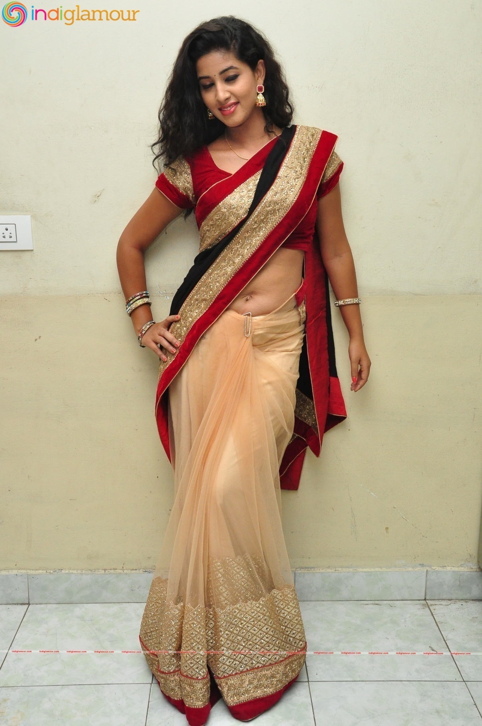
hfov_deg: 35.4
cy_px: 363
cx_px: 241
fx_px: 755
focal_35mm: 38
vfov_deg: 51.3
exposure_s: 1/125
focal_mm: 25
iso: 1600
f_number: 7.1
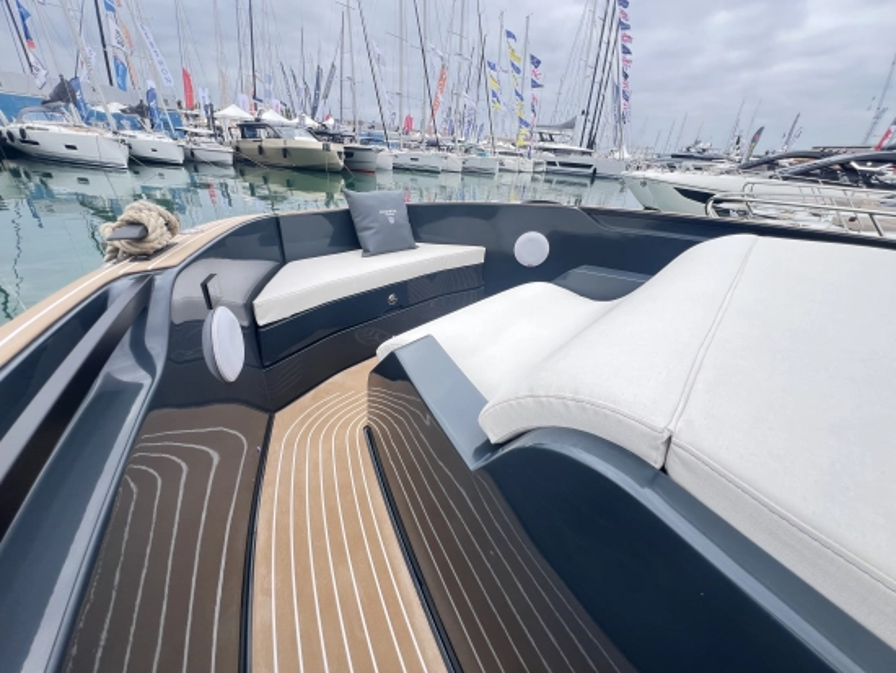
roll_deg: -4.2
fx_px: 337
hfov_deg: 106.2
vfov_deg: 90.0
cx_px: 448
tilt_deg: -26.5
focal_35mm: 13
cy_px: 336
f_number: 1.8
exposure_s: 1/319
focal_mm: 1.57
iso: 32
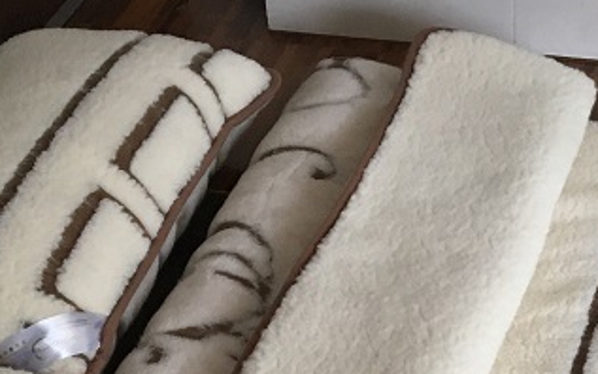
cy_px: 703
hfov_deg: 21.2
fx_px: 1581
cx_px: 449
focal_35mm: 97
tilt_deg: -50.0
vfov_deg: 12.2
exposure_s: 1/33
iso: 125
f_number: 2.2
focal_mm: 4.15
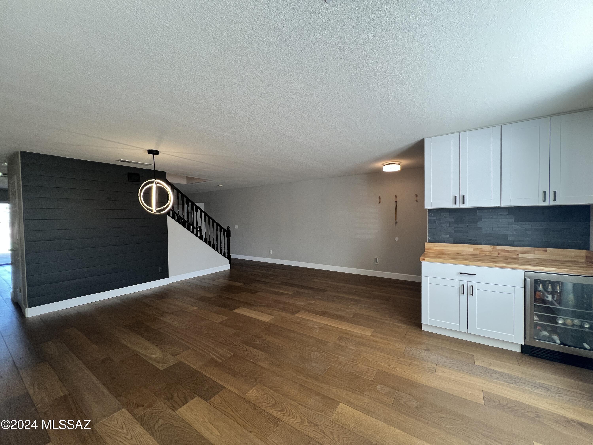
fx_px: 223
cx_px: 296
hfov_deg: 106.2
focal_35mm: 13
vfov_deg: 89.9
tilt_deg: -0.7
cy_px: 222
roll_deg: +0.8
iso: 125
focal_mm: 1.57
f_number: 1.8
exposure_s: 1/120
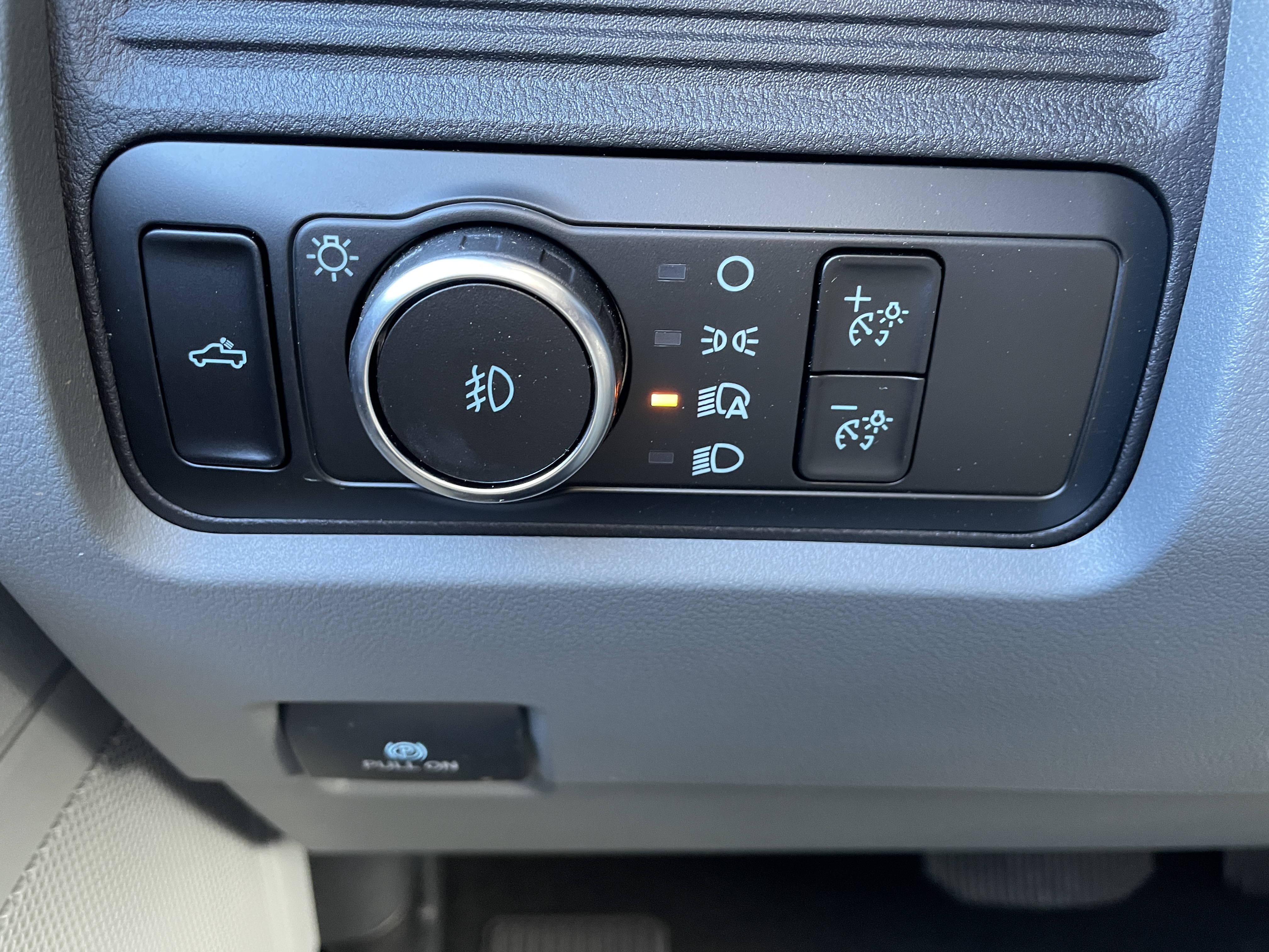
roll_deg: -2.6
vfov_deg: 53.1
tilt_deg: -28.5
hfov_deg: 67.3
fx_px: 953
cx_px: 634
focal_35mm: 26
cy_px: 476
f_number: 1.6
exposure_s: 1/57
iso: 400
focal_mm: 4.2
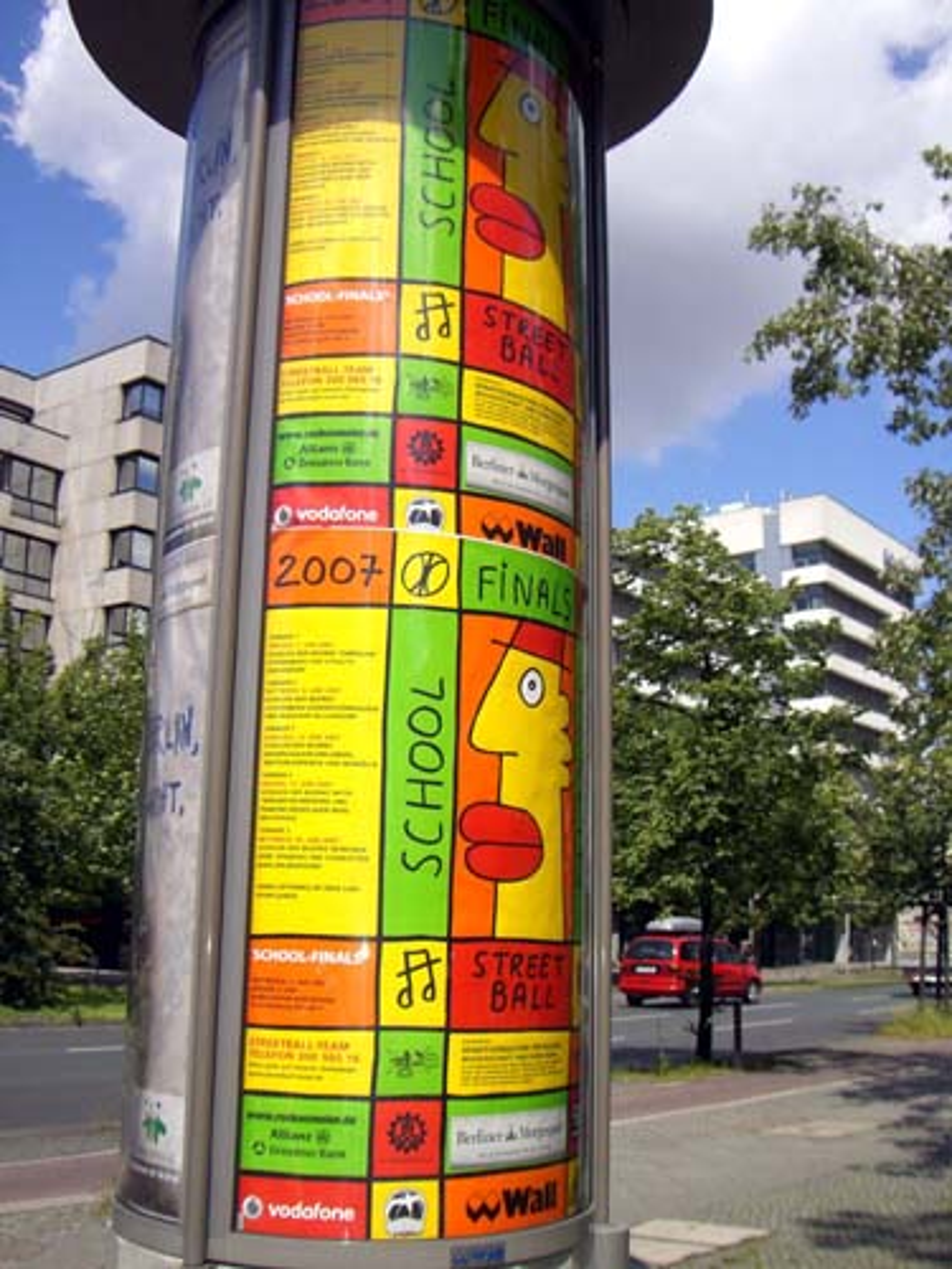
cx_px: 476
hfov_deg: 37.7
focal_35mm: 38
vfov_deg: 49.0
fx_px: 1393
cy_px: 634
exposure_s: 1/800
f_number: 4.3
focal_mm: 6.2
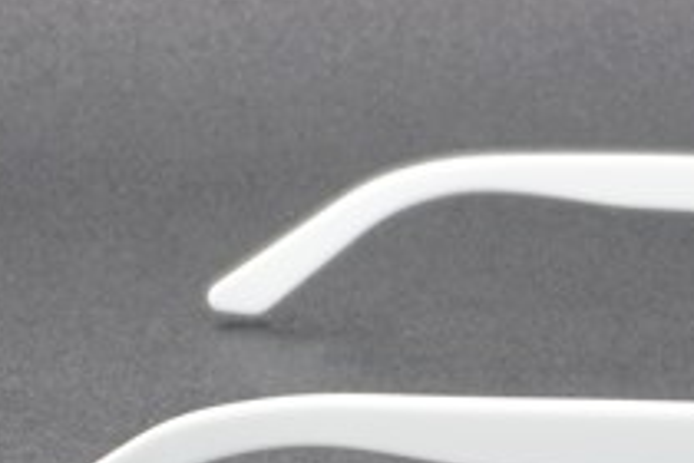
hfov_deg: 14.2
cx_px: 611
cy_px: 360
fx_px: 2757
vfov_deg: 9.6
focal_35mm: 143
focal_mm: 50
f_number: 29
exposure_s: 1.3
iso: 100
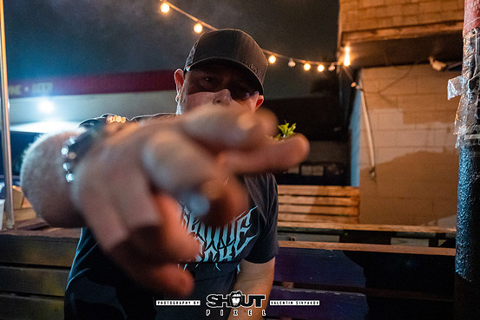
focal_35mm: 28
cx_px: 224
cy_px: 176
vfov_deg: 46.4
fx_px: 373
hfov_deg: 65.4
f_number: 2.8
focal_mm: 22.8
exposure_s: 1/125
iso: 3200
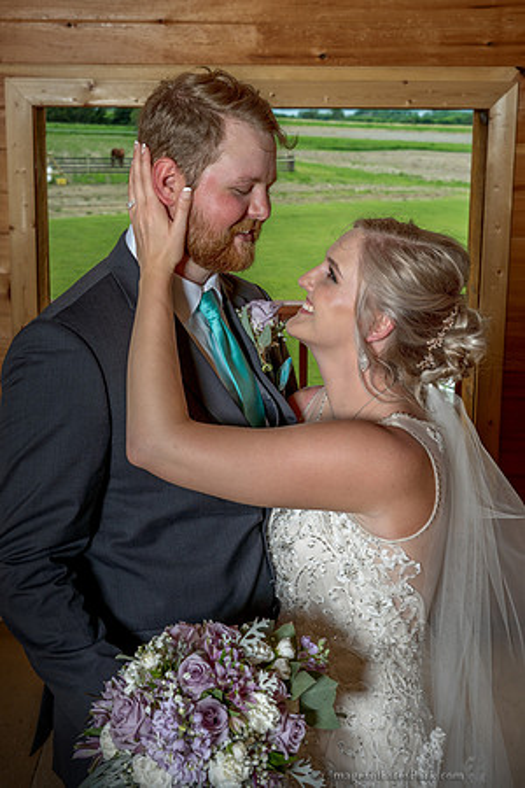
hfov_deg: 33.4
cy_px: 394
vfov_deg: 48.5
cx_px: 262
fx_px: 875
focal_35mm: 40
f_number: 7.1
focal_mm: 40
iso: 80
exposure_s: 1/250
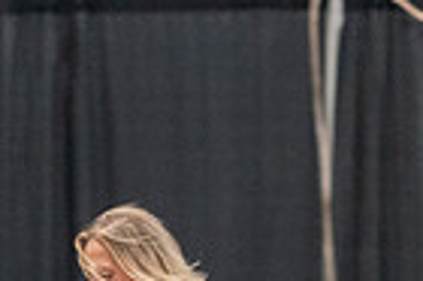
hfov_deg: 2.5
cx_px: 175
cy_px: 437
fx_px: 9741
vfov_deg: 1.7
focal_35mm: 830
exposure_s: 1/250
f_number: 2.8
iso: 6400
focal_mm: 200
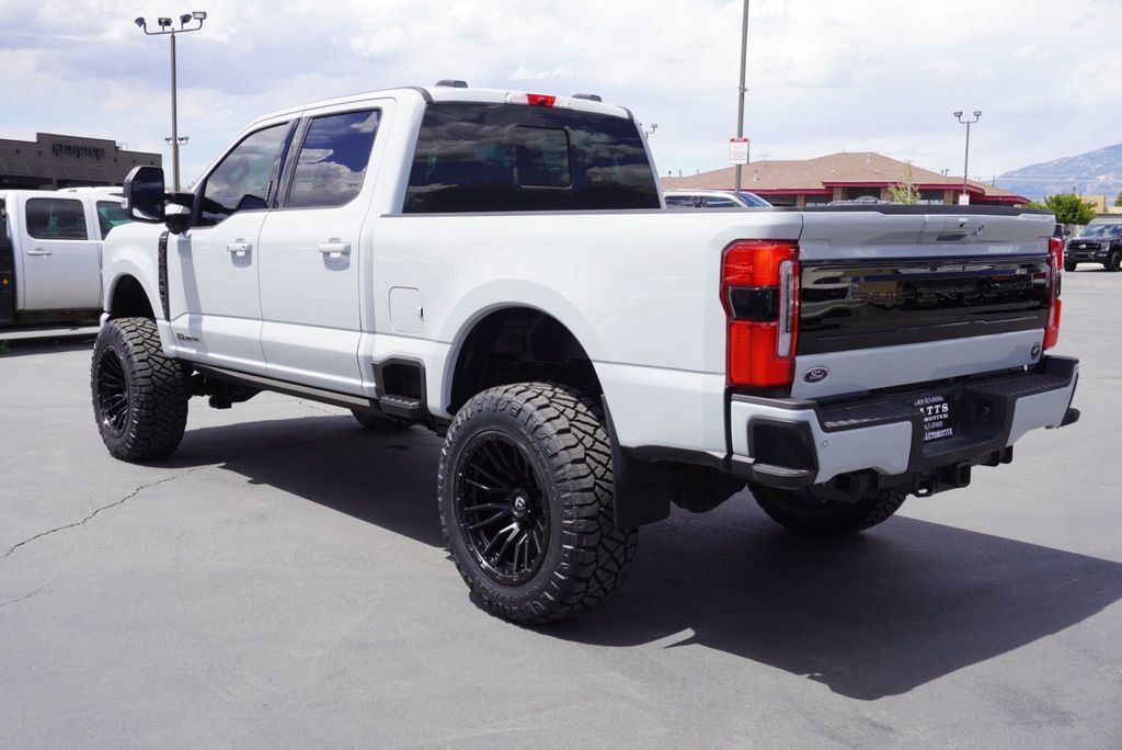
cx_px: 561
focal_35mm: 38
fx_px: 1169
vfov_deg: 35.5
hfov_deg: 51.3
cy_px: 375
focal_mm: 25
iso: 100
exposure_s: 1/125
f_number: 9
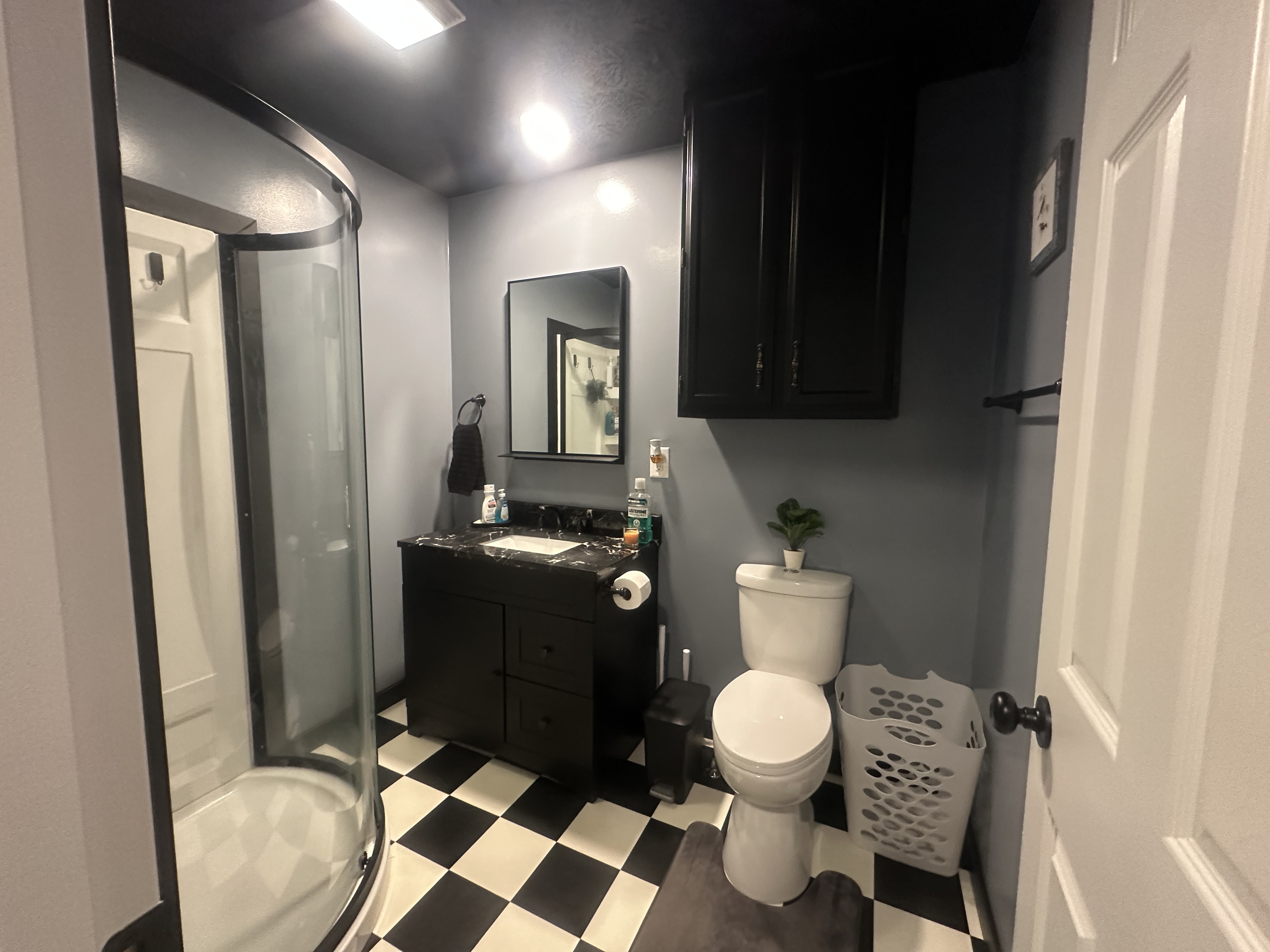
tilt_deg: -5.6
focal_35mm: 14
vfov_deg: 85.7
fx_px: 514
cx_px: 635
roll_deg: -0.5
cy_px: 476
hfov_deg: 102.1
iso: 800
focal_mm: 2.22
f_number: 2.2
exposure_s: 1/60
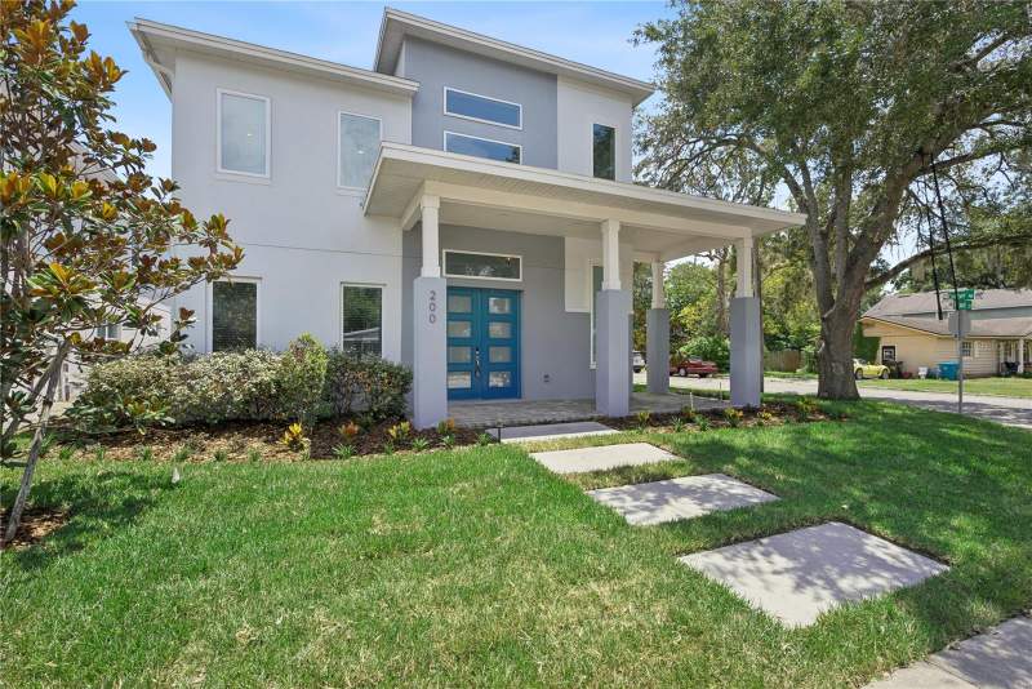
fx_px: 459
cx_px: 516
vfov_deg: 73.8
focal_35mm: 16
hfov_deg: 96.7
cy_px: 344
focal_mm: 16
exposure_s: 1/125
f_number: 13
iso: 200
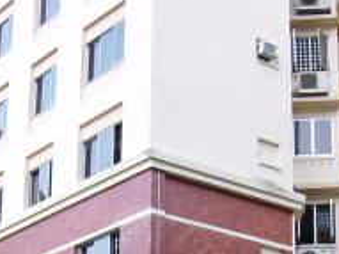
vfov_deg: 14.1
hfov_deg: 19.5
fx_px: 988
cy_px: 323
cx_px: 156
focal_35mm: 101
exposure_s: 1/32
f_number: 2.8
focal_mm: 5.95
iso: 100
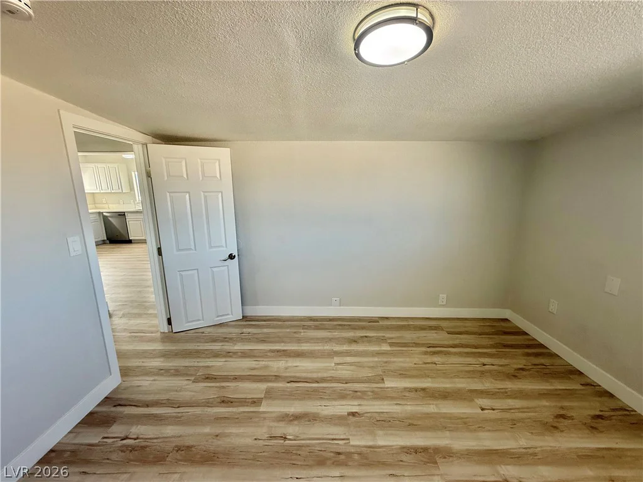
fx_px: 260
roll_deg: +0.4
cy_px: 241
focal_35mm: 14
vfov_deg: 85.7
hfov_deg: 102.1
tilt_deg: -10.8
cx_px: 322
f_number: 2.2
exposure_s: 1/120
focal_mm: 2.22
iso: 100
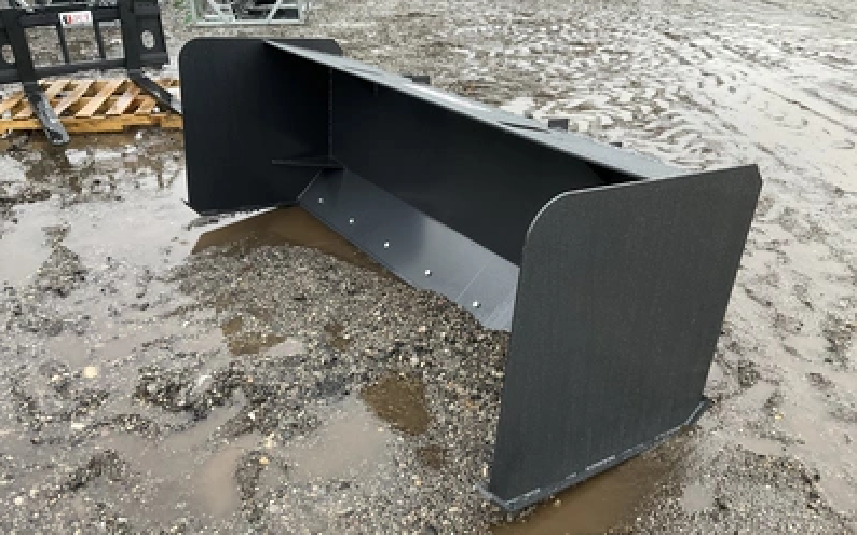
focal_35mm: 31
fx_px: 724
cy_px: 283
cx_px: 430
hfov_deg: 61.2
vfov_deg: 40.6
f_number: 1.8
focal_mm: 3
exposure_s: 1/60
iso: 125
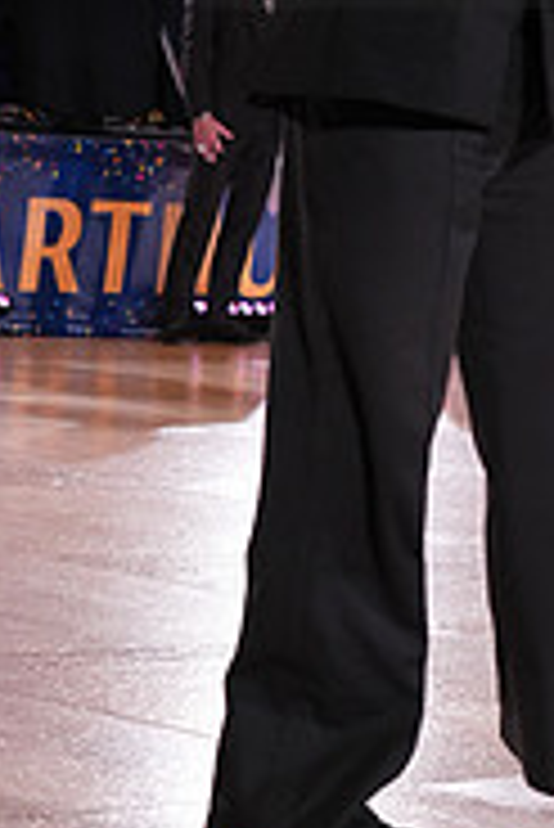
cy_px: -140
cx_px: 817
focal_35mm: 164
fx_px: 3778
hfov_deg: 8.2
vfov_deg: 12.3
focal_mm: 52
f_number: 4
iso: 2000
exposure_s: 1/400
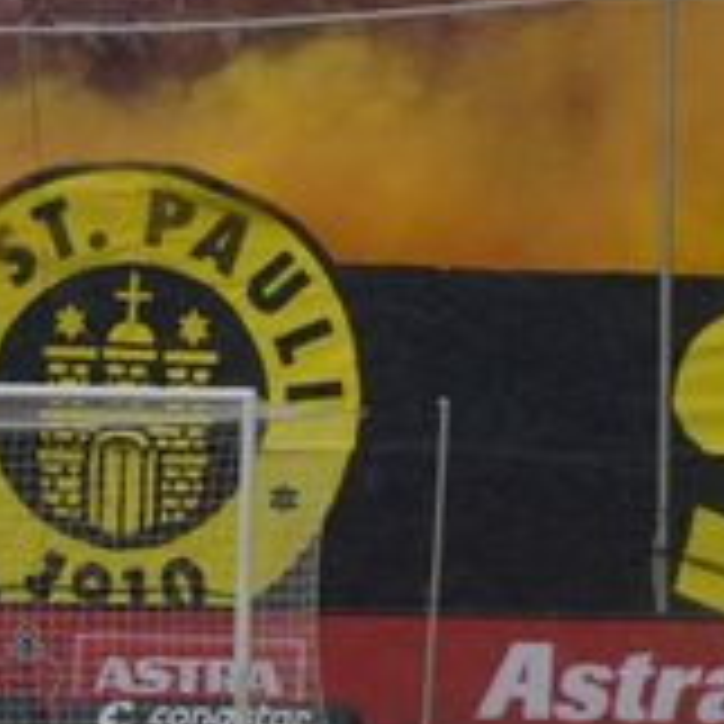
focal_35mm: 606
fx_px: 14351
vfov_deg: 2.9
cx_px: 148
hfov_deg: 2.9
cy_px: 416
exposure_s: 1/800
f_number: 10
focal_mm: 135
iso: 640
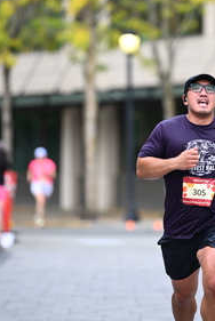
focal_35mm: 362
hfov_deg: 3.8
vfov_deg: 5.7
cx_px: 171
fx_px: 3235
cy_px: 105
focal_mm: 185
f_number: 2.8
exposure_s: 1/1600
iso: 1000
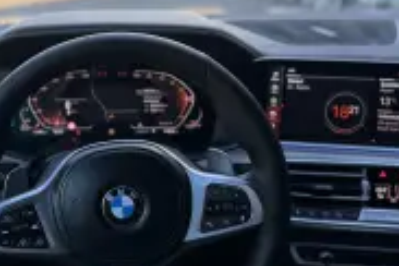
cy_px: 131
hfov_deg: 39.4
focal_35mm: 49
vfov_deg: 27.5
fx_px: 543
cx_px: 107
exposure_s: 1/138
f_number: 1.78
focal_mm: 6.76
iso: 50
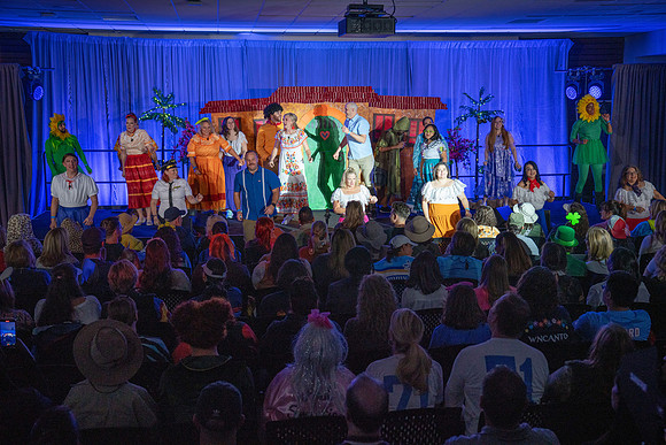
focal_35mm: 46
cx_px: 333
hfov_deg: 42.7
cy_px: 222
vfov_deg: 29.3
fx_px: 851
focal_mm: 46
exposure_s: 1/200
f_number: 4.5
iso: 1600
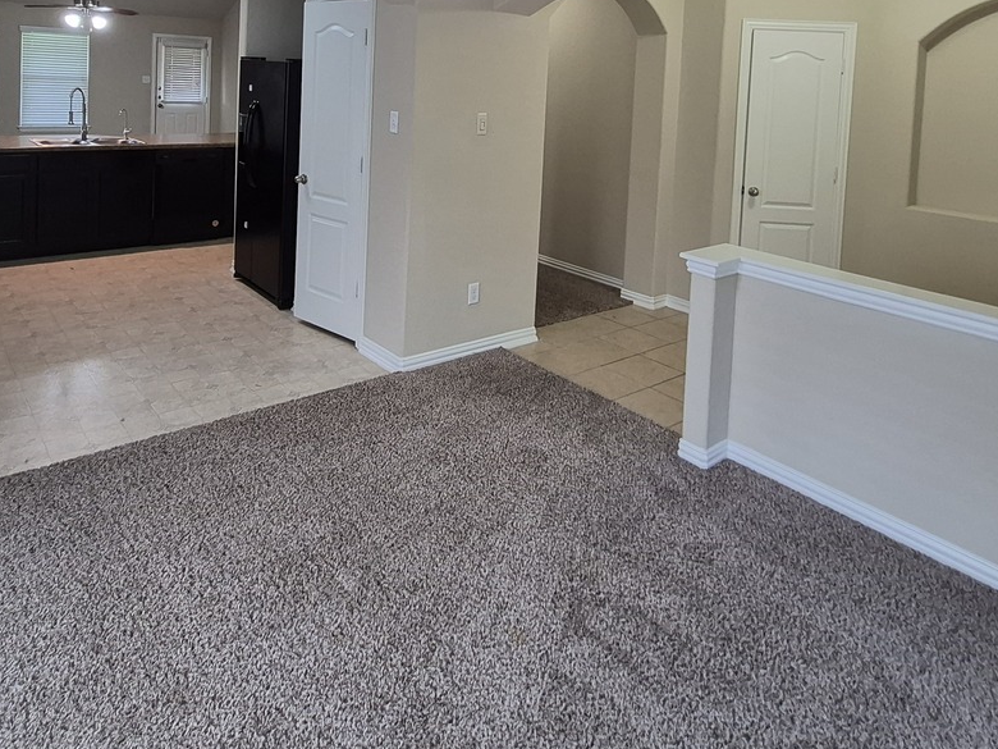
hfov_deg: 71.6
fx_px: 692
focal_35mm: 24
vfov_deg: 51.5
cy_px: 104
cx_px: 485
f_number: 2.2
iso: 250
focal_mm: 1.74
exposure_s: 1/60
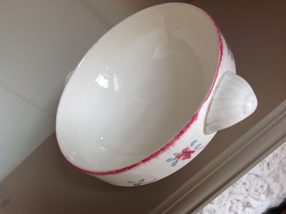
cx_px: 143
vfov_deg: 40.6
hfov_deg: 52.7
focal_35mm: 35
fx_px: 289
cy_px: 107
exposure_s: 1/40
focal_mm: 4.28
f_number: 2.4
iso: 50
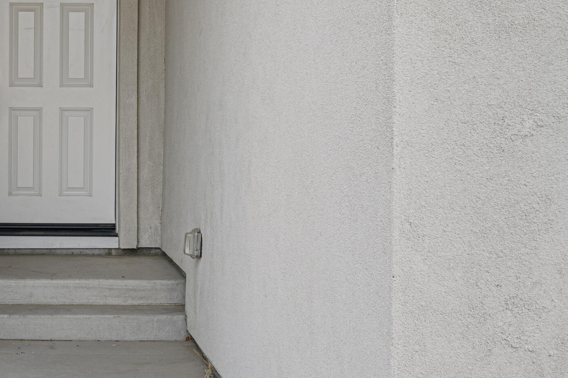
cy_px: 150
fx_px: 915
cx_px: 71
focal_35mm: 58
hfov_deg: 33.0
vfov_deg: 23.3
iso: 100
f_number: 7.1
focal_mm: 18
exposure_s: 1/13
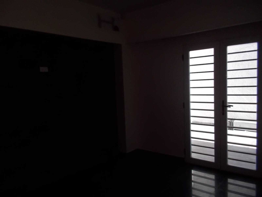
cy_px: 98
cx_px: 131
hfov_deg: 61.7
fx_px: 219
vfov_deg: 48.2
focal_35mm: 29
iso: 200
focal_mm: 4.1
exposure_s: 1/30
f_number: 3.3
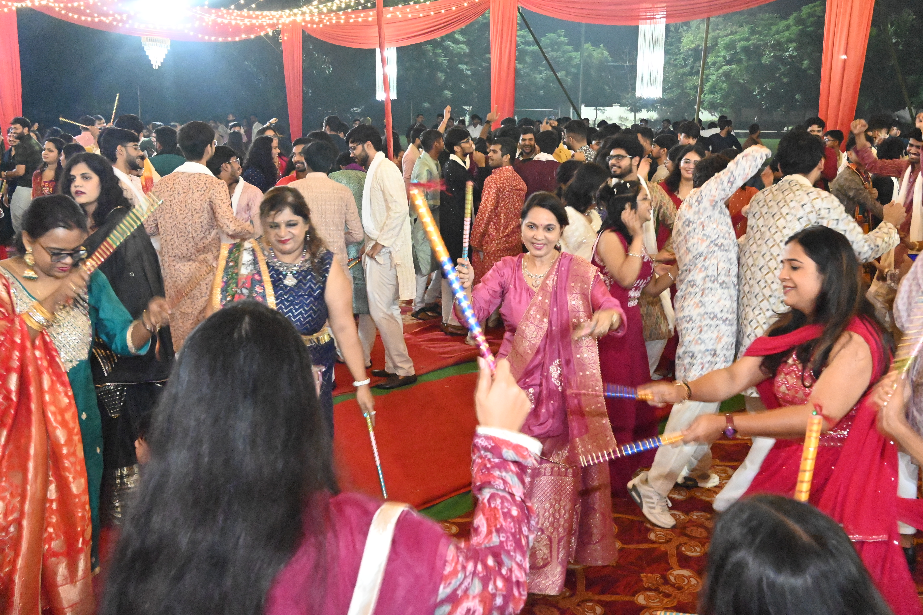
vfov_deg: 36.2
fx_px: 942
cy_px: 308
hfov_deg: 52.2
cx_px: 462
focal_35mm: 37
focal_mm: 24.5
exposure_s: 1/80
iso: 16000
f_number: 7.1
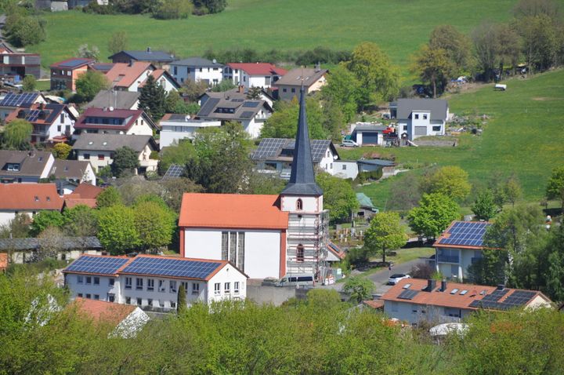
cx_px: 282
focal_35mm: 300
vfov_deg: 4.6
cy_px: 188
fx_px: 4694
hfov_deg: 6.9
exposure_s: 1/750
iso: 200
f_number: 6.7
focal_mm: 200
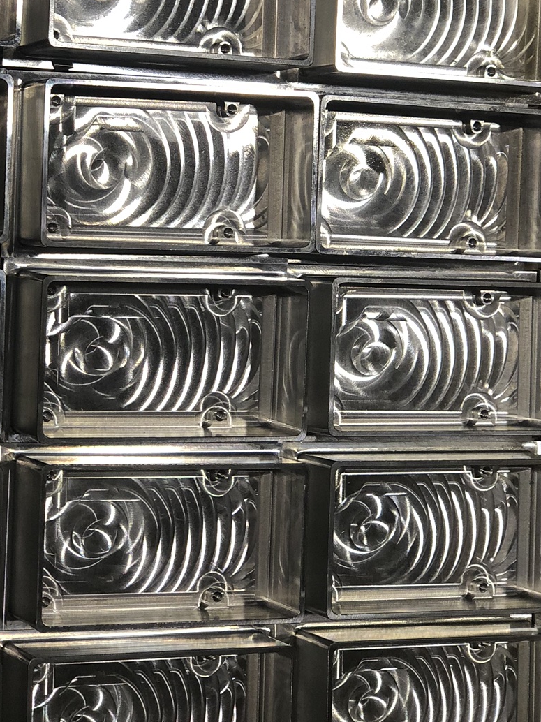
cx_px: 216
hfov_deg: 14.4
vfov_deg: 19.0
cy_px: 240
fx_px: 2147
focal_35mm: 103
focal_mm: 6
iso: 50
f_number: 2.4
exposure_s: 1/50
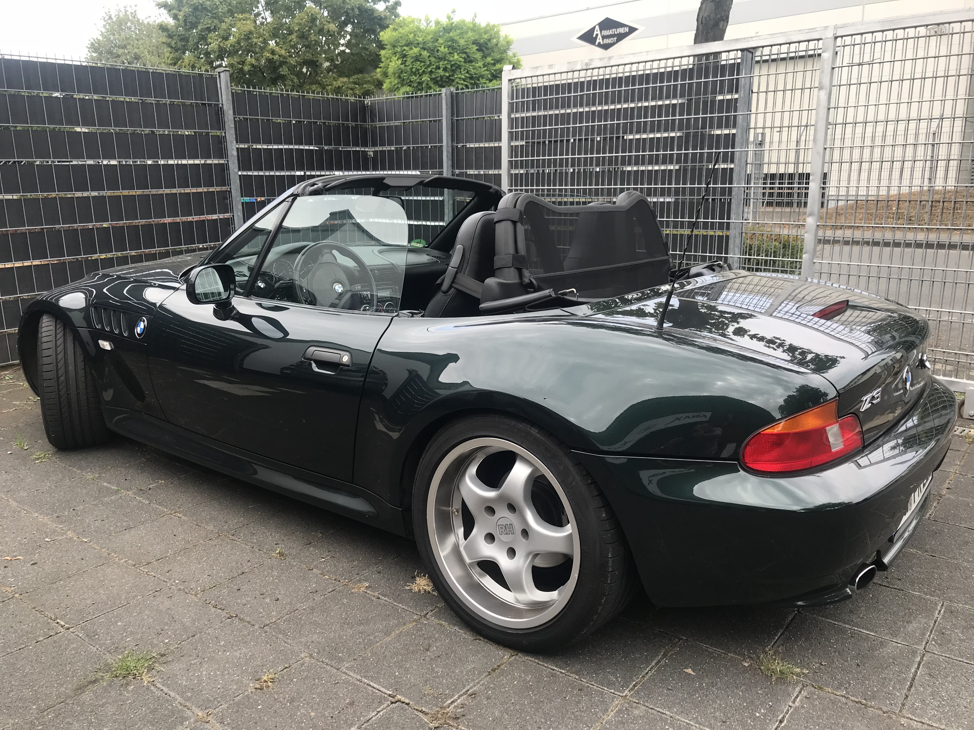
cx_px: 487
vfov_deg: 49.7
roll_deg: +0.8
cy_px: 365
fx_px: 788
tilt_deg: -14.0
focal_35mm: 28
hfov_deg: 63.4
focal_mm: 3.99
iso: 20
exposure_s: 1/361
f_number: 1.8
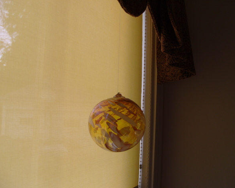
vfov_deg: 40.1
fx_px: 257
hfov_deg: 49.1
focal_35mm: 37
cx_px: 120
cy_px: 93
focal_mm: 7.8
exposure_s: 1/90
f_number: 3.1
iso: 80
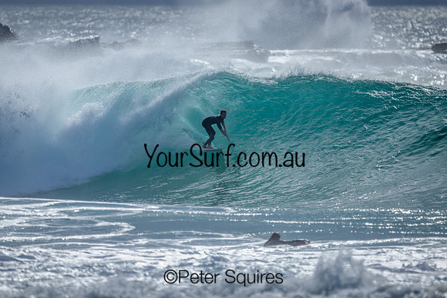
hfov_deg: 2.6
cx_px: 224
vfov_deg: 1.7
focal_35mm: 800
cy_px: 149
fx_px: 9935
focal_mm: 800
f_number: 6.3
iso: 125
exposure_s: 1/2000
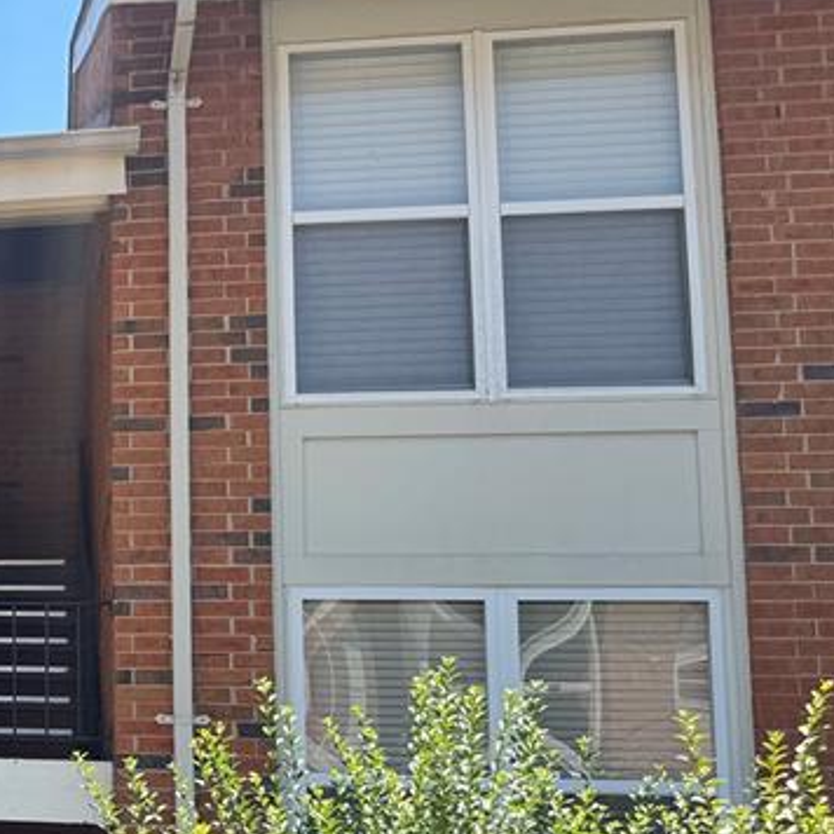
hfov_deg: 23.6
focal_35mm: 61
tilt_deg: +6.6
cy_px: 579
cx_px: -351
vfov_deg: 27.9
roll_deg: -1.9
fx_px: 1663
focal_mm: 6.76
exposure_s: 1/2105
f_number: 1.78
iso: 80
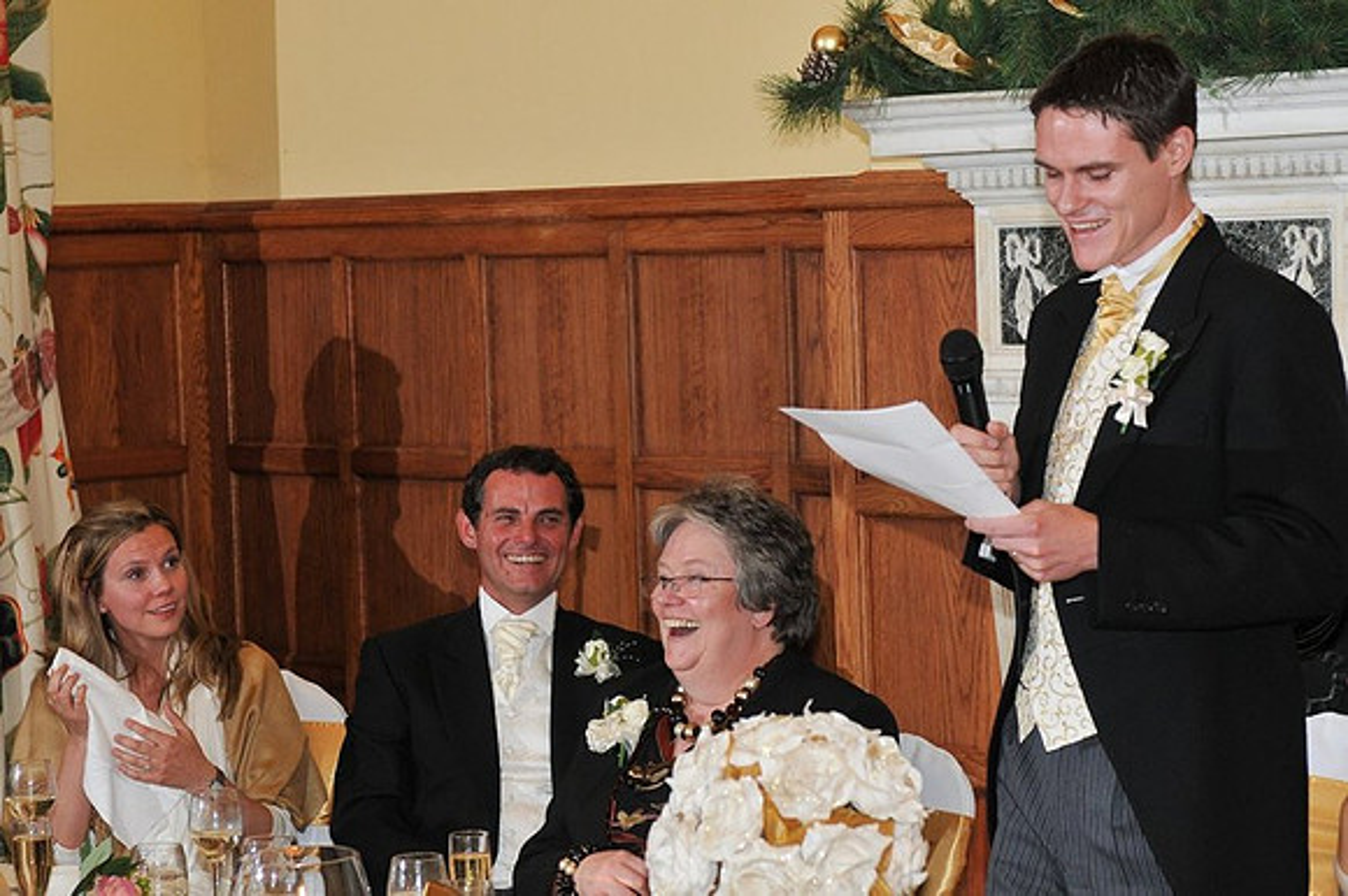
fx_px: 3480
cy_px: 448
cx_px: 674
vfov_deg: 14.7
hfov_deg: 21.9
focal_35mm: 93
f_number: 4
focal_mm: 62
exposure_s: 1/200
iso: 500
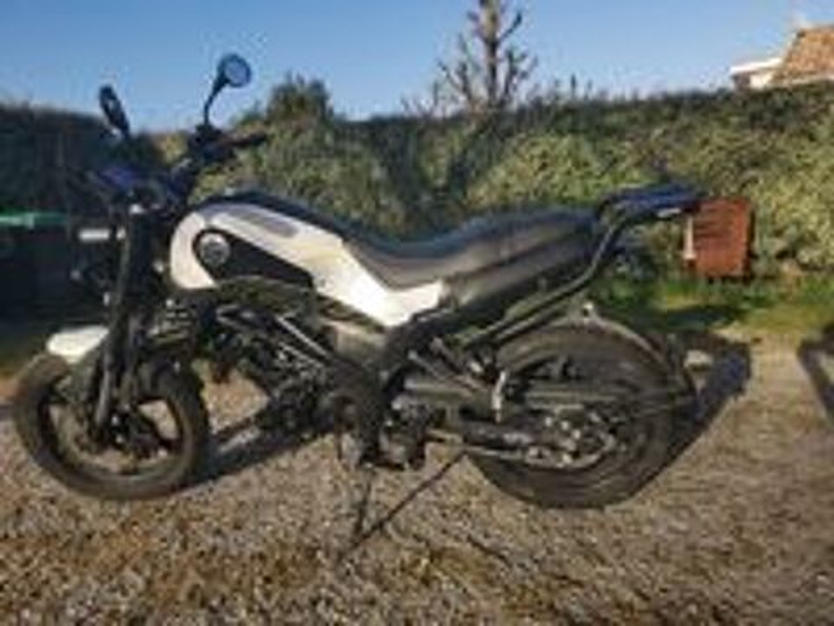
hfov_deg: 65.3
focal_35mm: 27
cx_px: 417
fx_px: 651
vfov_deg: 51.4
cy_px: 313
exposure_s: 1/1642
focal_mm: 5.58
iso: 50
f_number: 1.8
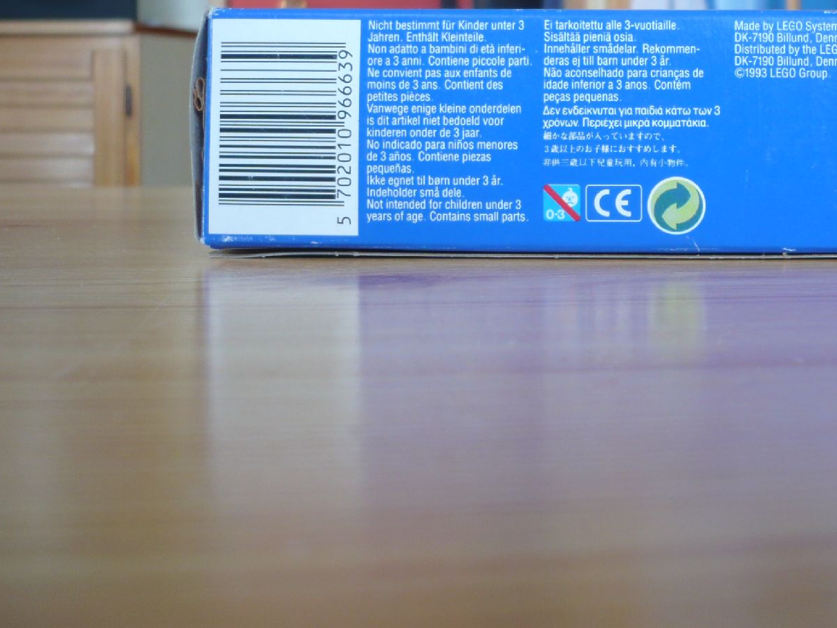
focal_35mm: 57
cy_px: 143
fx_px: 1379
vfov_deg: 25.3
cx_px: 606
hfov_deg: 33.2
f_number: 2.8
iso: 100
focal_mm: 5.8
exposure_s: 1/25
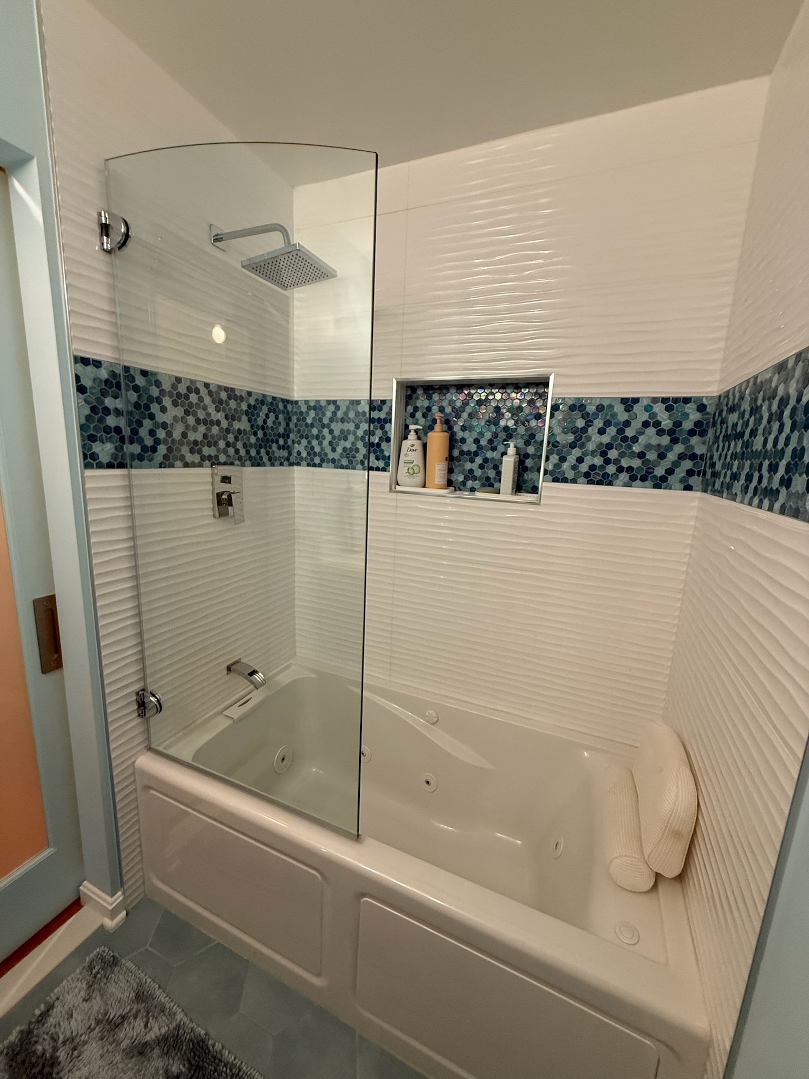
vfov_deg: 102.1
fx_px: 436
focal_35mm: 14
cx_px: 404
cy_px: 540
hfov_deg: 85.7
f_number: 2.2
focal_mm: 2.22
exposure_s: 1/61
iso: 320
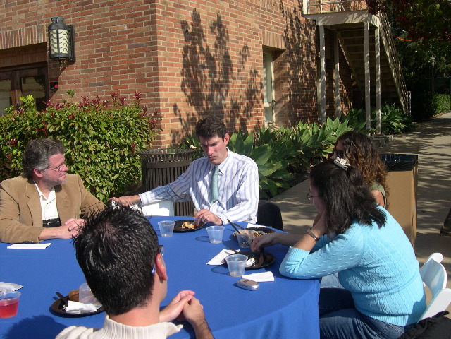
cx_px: 226
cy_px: 170
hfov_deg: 49.0
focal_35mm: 38
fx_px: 495
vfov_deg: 37.7
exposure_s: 1/217
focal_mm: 8
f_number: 7.6
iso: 100
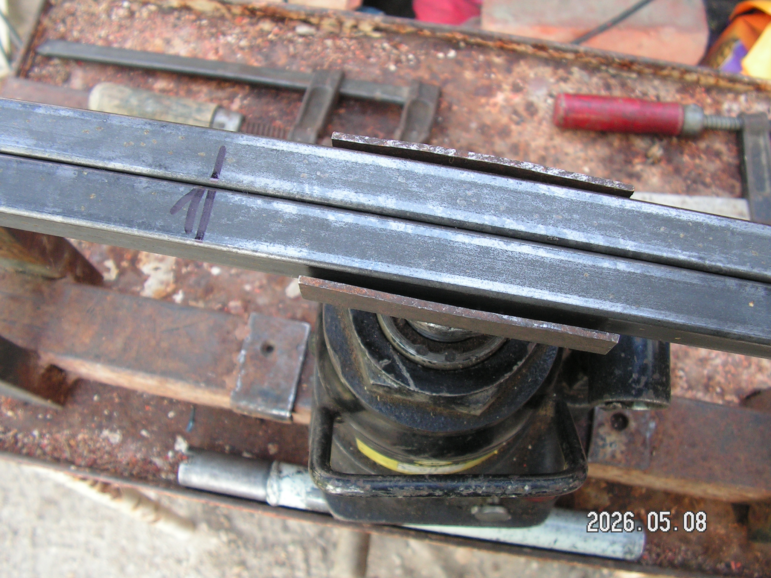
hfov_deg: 51.4
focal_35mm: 36
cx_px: 386
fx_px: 802
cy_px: 289
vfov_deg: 39.7
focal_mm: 6
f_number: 3.2
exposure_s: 1/40
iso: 100
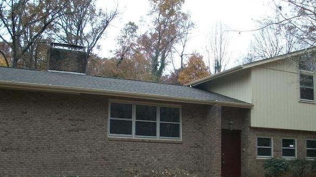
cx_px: 183
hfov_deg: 40.5
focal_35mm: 51
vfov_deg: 23.3
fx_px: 427
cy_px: 131
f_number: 3.1
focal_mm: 6.3
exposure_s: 1/250
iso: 80
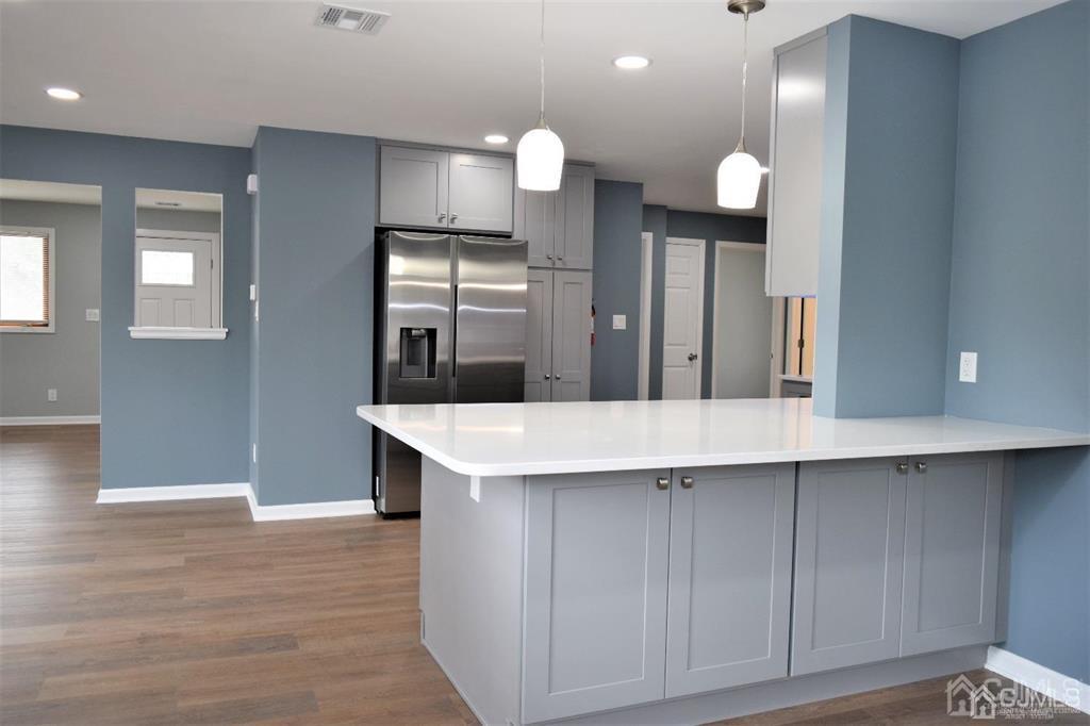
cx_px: 545
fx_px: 817
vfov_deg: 47.9
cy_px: 363
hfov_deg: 67.4
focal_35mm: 27
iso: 400
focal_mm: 18
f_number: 4.5
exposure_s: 1/80
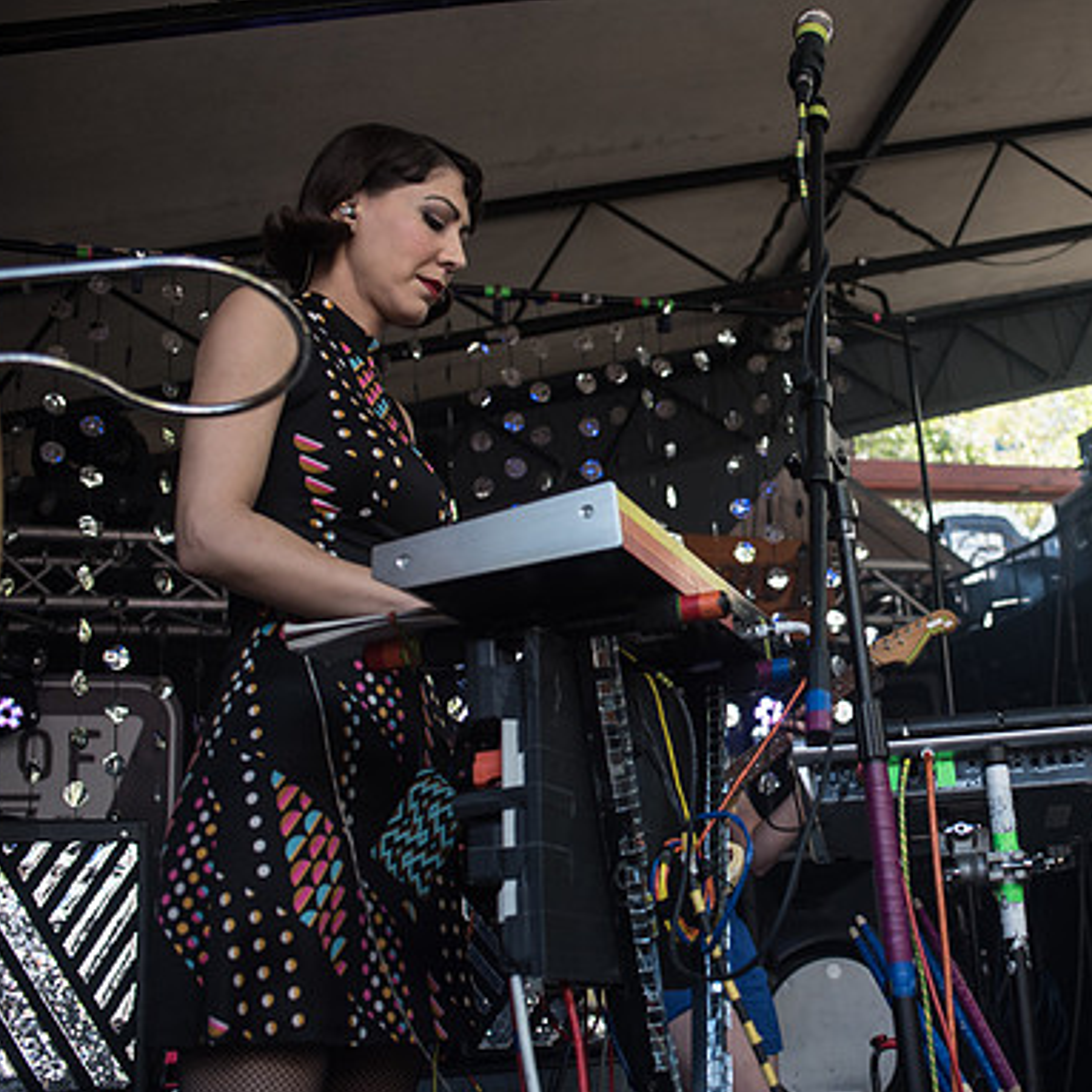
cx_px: 807
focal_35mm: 45
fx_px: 1606
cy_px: 549
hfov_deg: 36.7
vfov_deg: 37.6
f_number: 3.5
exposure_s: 1/250
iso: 250
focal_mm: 35
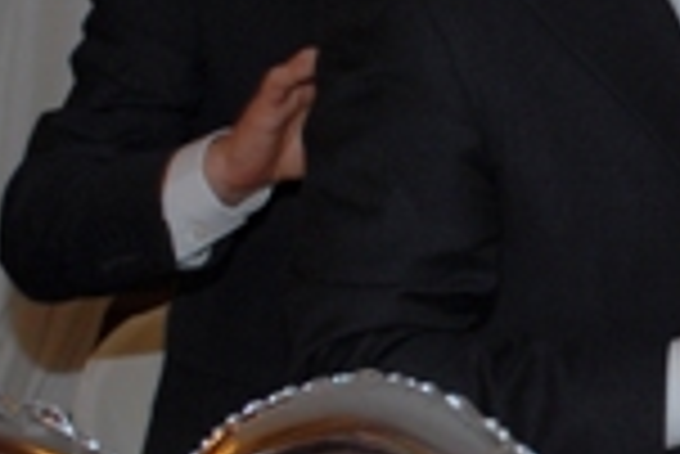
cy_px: 400
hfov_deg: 10.9
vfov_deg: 7.5
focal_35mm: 183
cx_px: 919
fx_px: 3460
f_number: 5
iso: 250
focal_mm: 24
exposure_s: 1/80
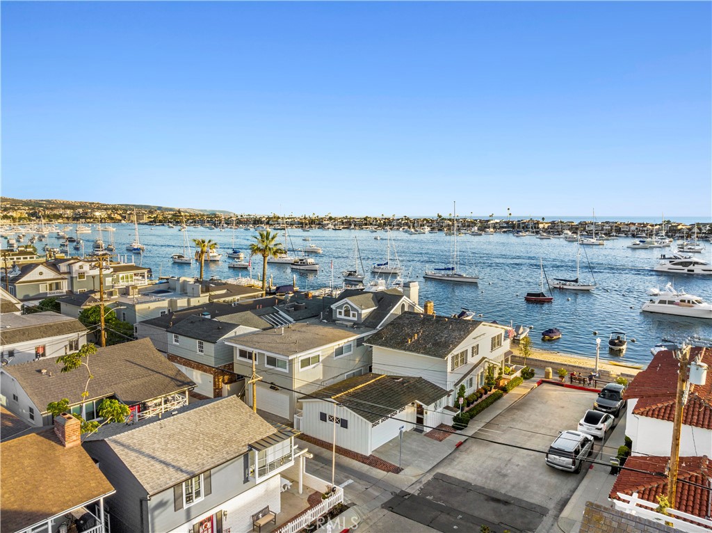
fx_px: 493
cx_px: 356
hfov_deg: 71.6
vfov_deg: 56.7
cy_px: 266
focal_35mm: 24
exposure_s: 1/100
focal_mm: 12.29
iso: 100
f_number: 10
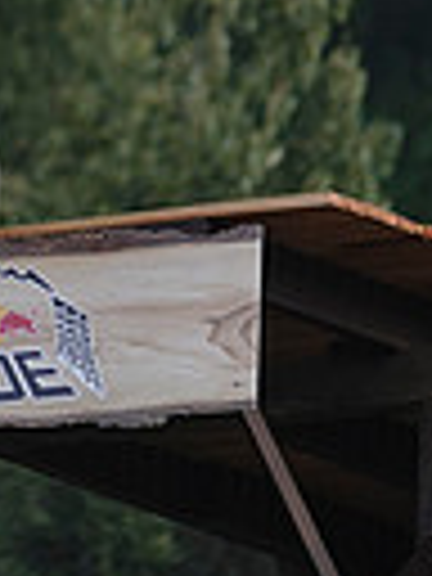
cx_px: -212
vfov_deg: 1.0
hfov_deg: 0.7
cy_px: -180
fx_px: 33679
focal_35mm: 2024
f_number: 4
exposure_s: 1/1600
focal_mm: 600
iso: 1600
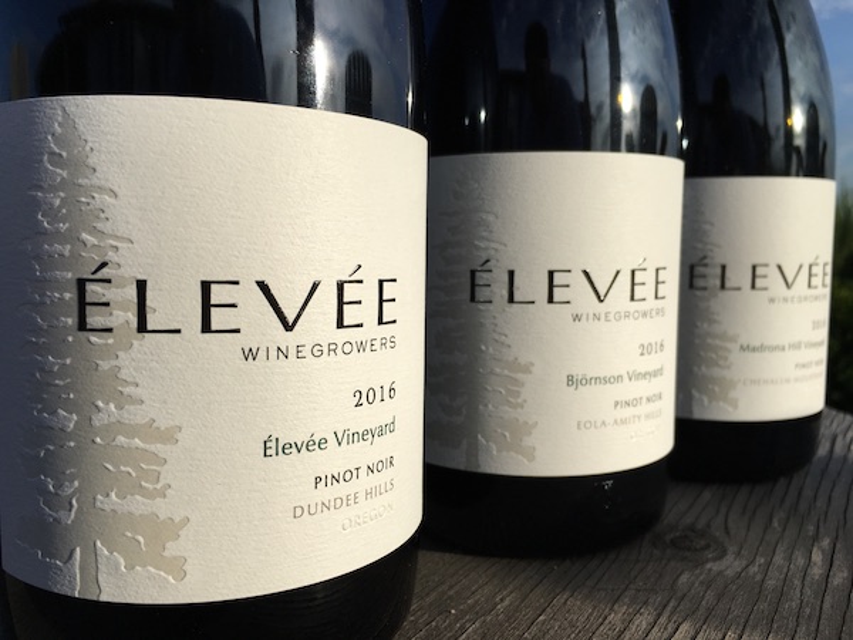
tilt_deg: -6.9
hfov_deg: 61.7
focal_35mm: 29
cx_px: 426
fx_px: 715
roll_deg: -2.2
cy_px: 320
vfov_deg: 48.2
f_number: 2.2
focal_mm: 4.15
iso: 25
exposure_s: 1/2747
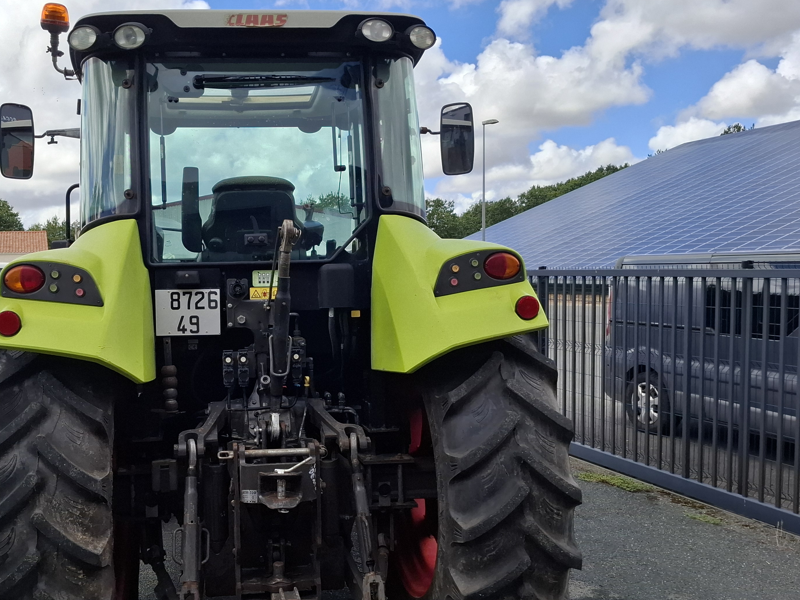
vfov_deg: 41.7
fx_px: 786
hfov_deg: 53.1
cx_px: 282
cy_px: 333
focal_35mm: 34
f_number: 1.8
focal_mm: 5.54
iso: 50
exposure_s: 1/2288
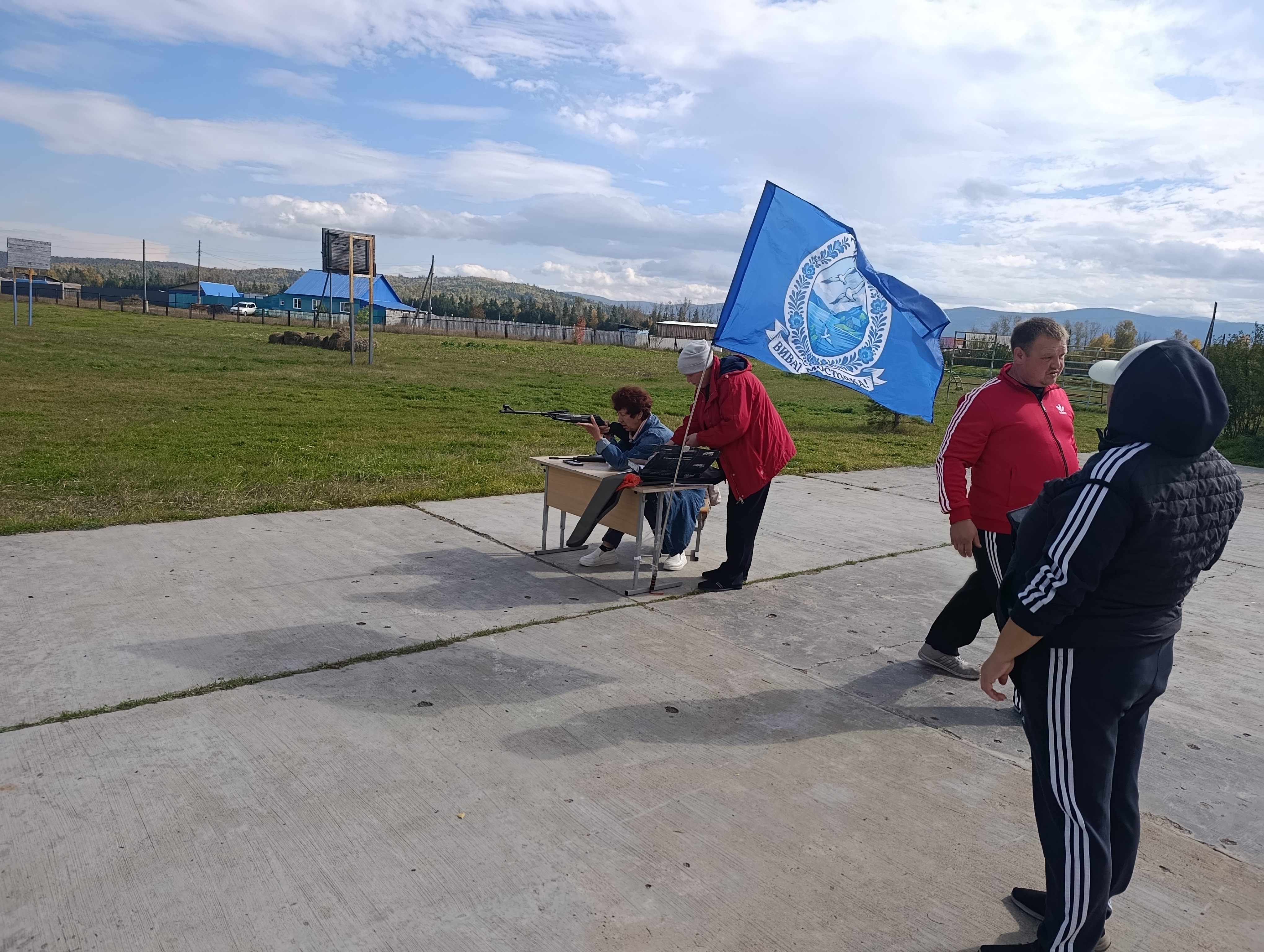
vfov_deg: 59.0
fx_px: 841
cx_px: 632
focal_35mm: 23
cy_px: 476
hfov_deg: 73.8
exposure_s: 1/671
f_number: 1.65
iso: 50
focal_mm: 6.11
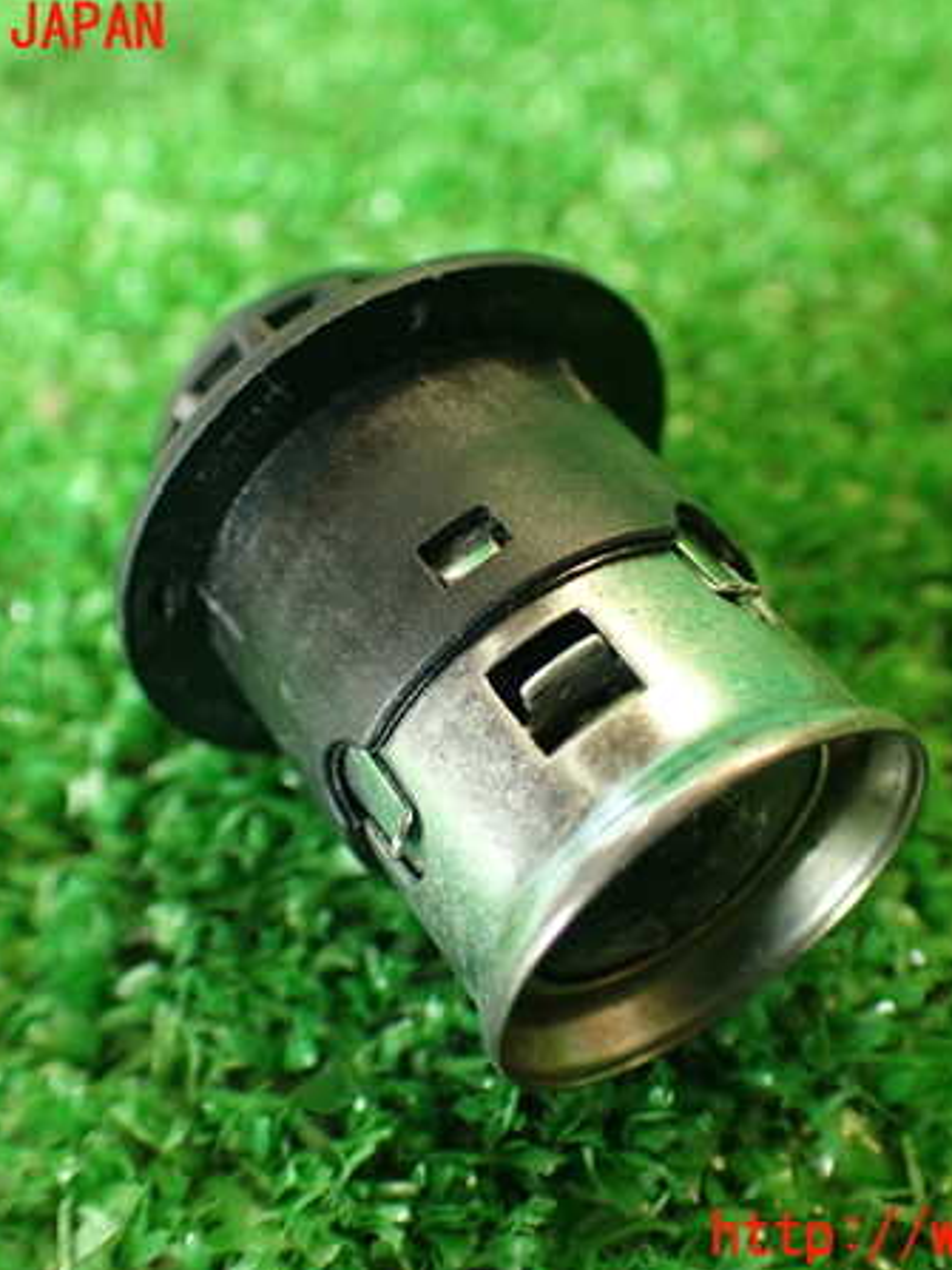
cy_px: 634
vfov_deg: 43.9
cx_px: 500
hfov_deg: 33.6
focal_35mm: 43
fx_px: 1578
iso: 320
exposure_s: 1/30
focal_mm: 5.79
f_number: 2.4
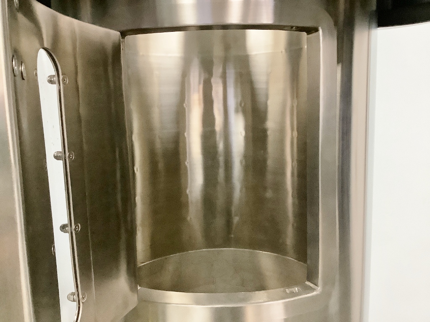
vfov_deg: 45.4
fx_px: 385
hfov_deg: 58.4
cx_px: 215
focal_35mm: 31
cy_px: 161
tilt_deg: -8.6
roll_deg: +0.7
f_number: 2.4
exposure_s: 1/60
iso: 250
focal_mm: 3.3
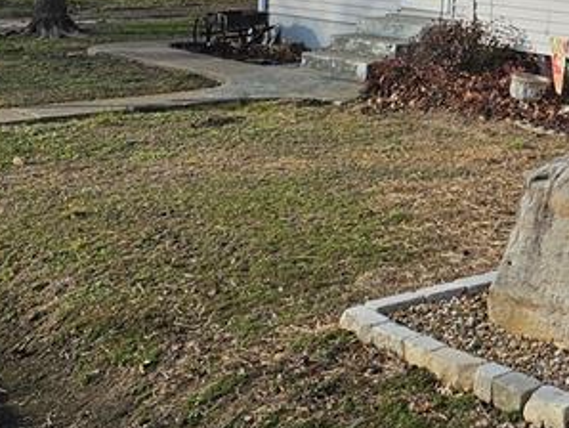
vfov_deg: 17.6
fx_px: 1300
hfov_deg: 21.6
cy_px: -117
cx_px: 798
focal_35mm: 79
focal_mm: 6.3
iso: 16
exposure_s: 1/1321
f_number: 1.7
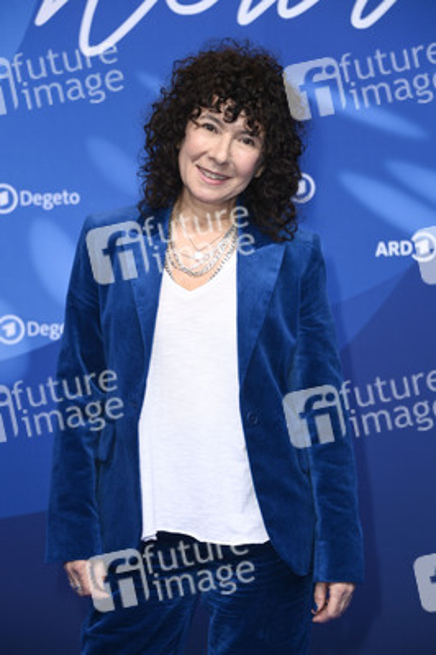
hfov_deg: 13.0
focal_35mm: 105
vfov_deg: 19.5
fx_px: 1911
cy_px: 328
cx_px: 218
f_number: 5.6
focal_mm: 105
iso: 1250
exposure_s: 1/250
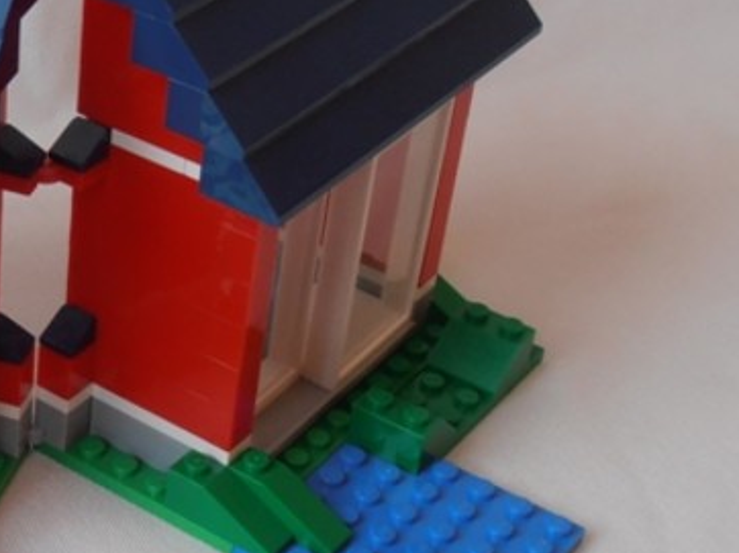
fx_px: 1963
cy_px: 293
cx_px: -41
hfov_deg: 20.5
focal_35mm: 92
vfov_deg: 16.0
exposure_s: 1/40
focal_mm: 6.61
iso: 80
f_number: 3.9
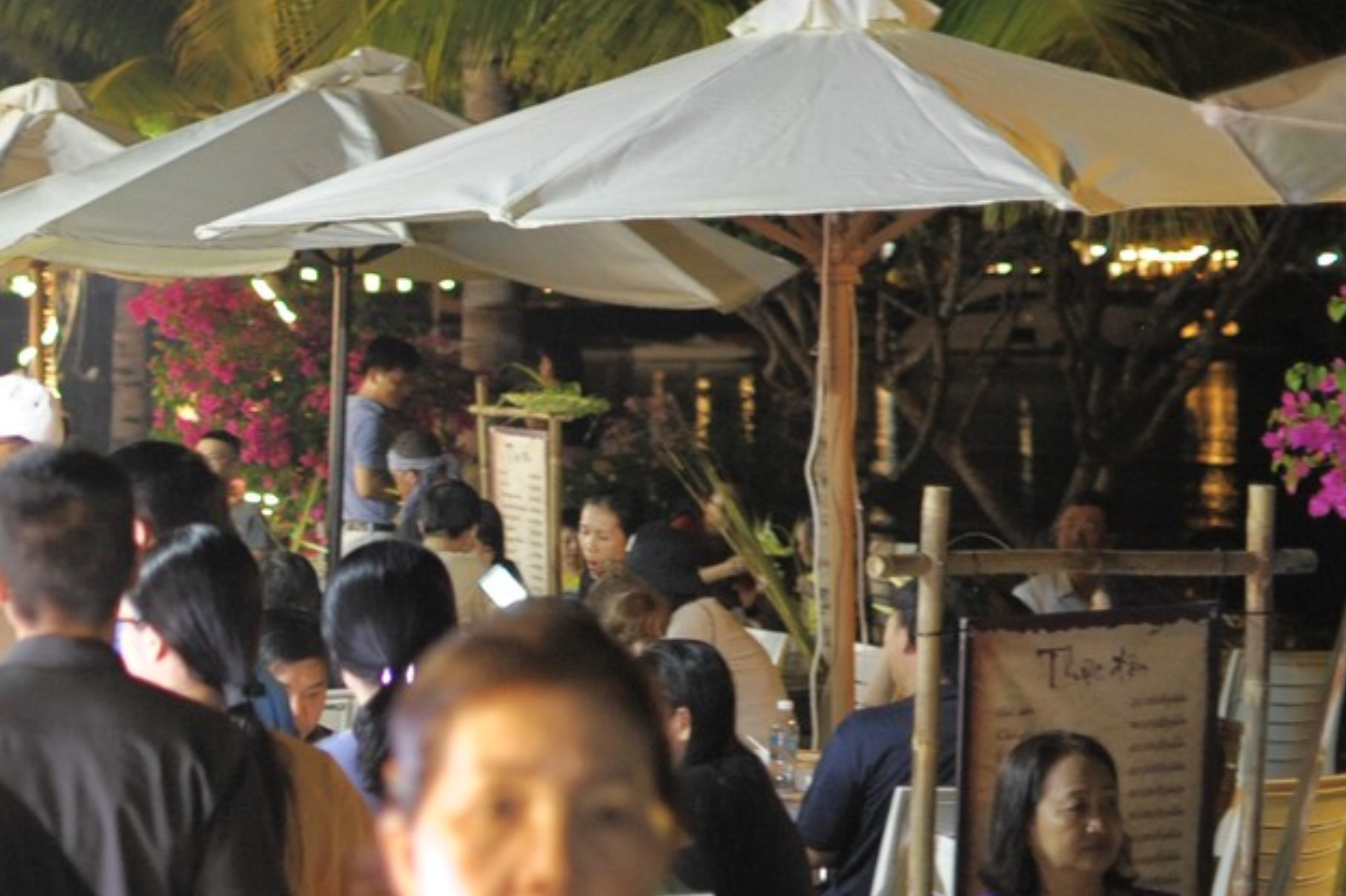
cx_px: -362
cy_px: 546
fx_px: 4185
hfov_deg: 17.3
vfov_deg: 12.2
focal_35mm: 112
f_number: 1.8
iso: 2000
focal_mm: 35
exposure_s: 1/80
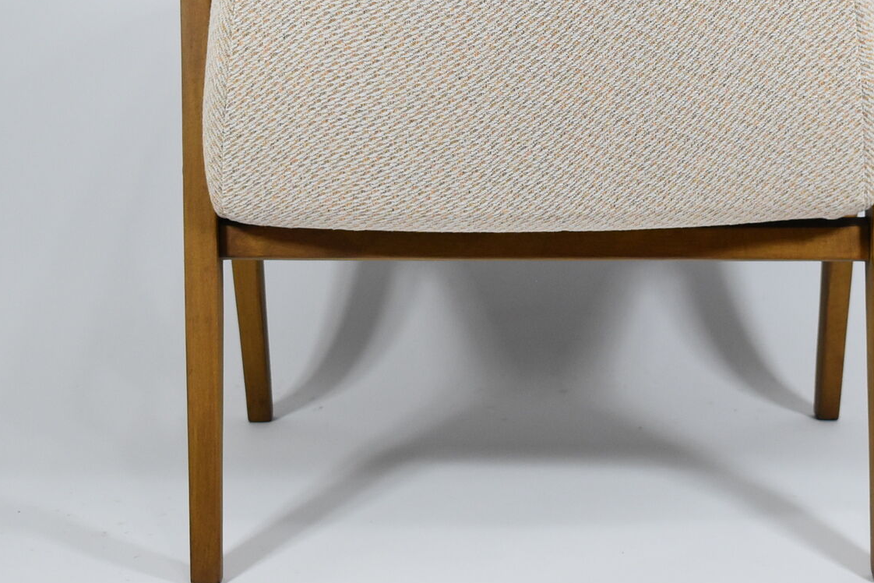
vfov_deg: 12.7
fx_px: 2598
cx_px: 587
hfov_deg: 19.0
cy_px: 106
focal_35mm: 107
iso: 1100
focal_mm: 40
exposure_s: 1/125
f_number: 5
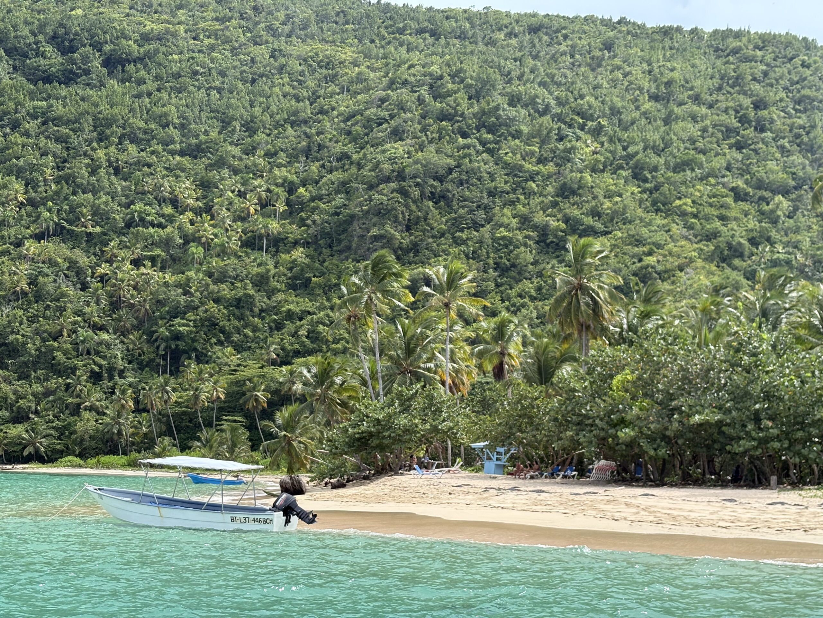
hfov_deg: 36.8
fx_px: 1236
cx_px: 412
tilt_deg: +10.3
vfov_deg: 28.0
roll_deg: -1.2
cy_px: 309
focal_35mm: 52
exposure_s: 1/1393
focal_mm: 5.96
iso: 40
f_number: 1.6
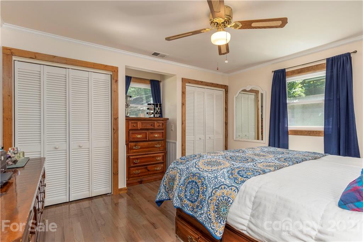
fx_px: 171
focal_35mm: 17
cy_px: 121
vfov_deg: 70.5
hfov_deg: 93.3
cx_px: 182
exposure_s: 1/40
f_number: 7.1
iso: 320
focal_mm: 17
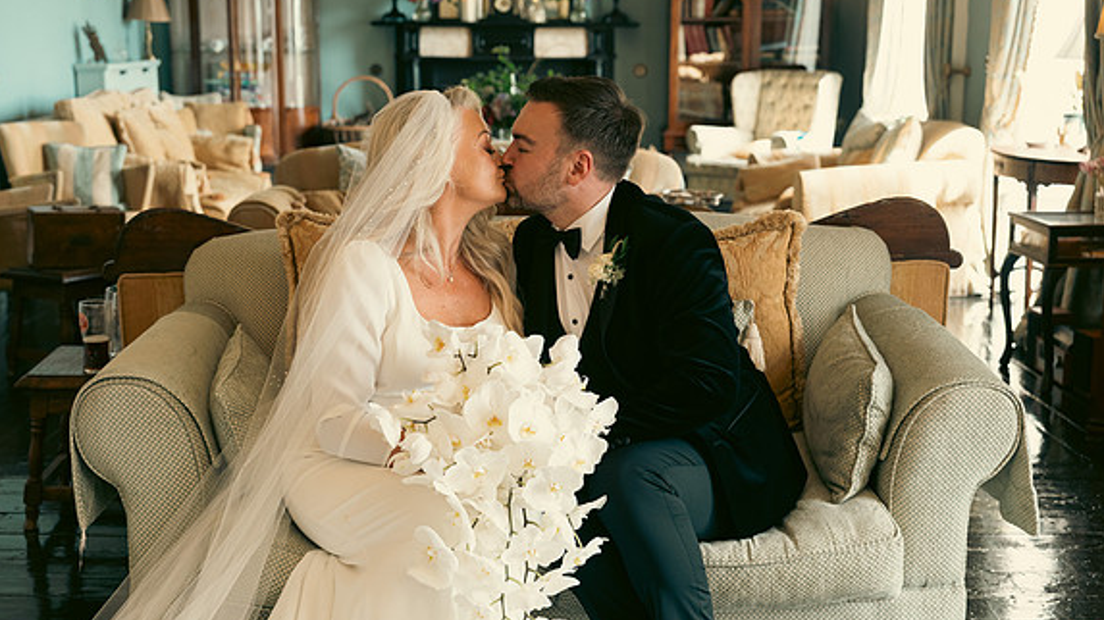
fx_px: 1639
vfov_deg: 21.4
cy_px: 359
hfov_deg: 37.2
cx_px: 524
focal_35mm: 56
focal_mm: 48
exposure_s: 1/160
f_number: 3.5
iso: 640
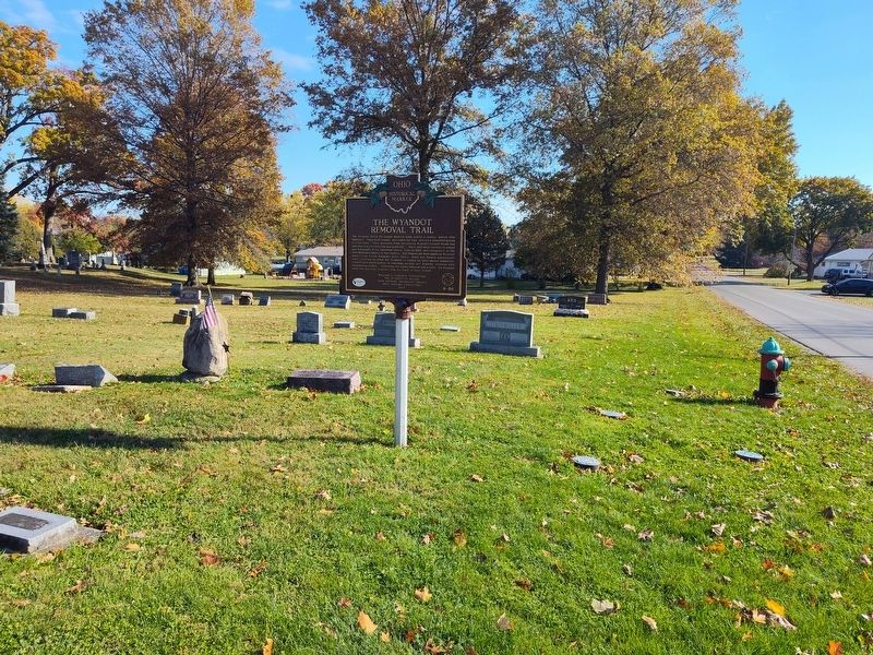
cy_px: 328
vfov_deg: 58.9
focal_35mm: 23
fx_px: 580
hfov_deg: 73.9
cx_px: 436
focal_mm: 5.56
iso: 100
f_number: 1.8
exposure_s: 1/1089
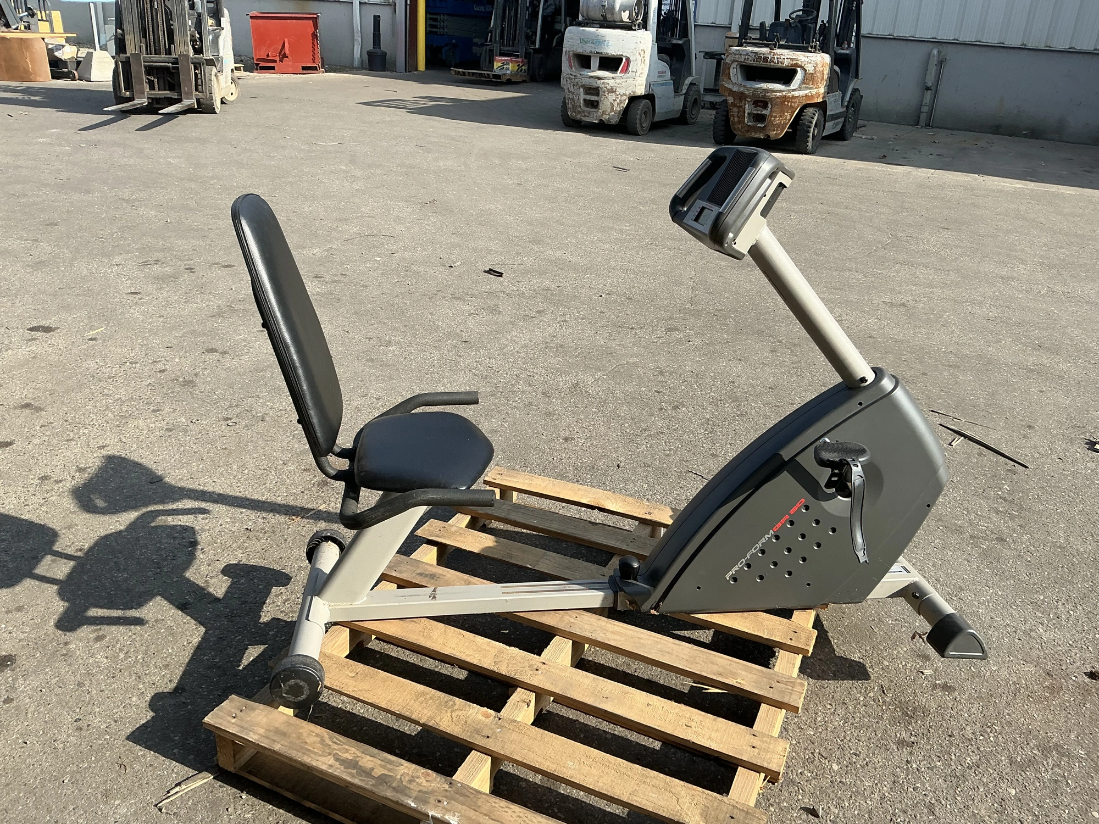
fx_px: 889
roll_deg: -2.8
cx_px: 550
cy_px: 412
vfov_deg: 49.7
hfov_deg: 63.4
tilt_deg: -20.6
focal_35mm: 28
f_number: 1.8
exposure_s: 1/997
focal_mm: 3
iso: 25
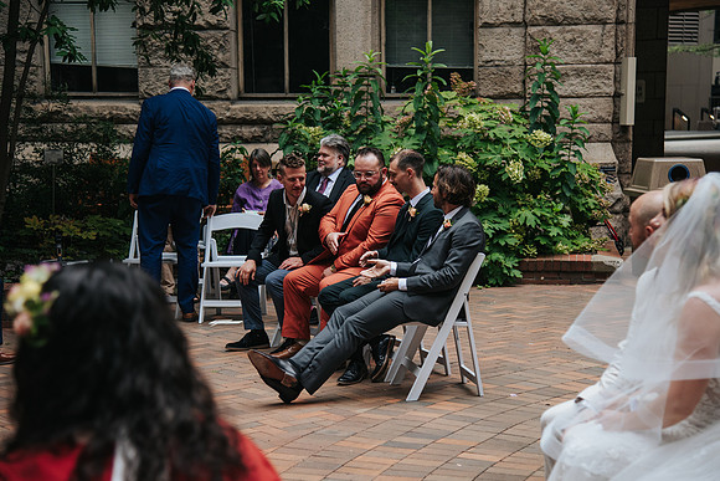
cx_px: 370
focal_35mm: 70
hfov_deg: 28.7
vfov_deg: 19.4
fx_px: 1407
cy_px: 234
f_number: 4
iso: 1000
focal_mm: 66
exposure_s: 1/500
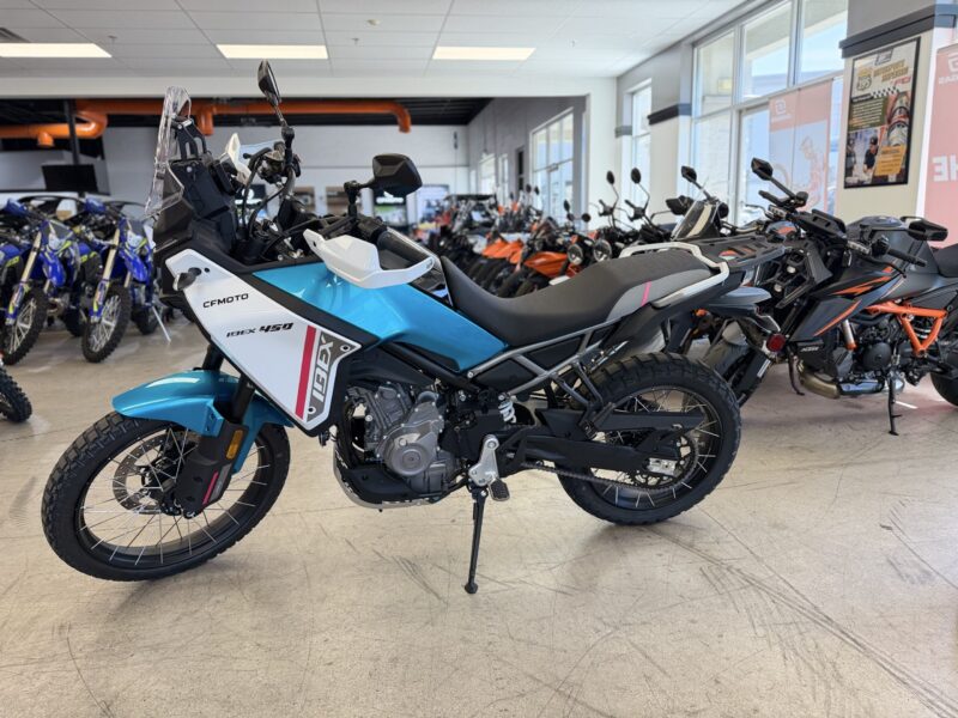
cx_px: 479
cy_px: 359
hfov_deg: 71.6
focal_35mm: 24
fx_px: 664
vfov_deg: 56.8
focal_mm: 6.76
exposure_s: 1/170
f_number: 1.78
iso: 200
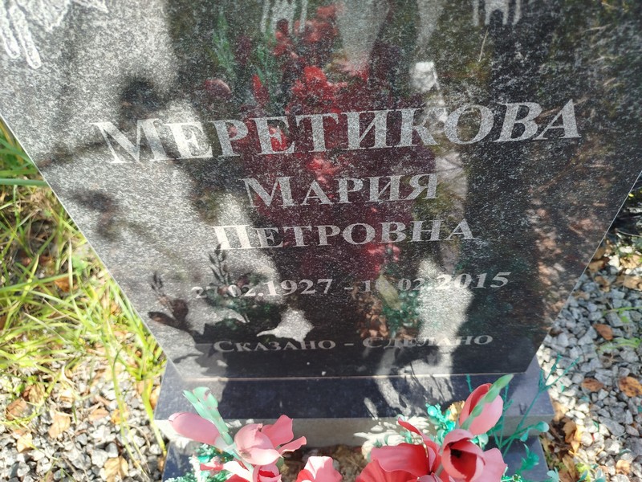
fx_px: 445
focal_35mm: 24
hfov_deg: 71.6
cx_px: 321
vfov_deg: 56.8
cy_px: 241
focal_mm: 5.31
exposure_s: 1/212
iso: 50
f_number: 1.7
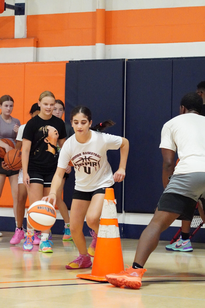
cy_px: 154
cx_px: 102
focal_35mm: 128
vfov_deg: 16.1
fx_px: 1089
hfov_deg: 10.8
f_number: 5.6
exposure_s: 1/500
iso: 16000
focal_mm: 85
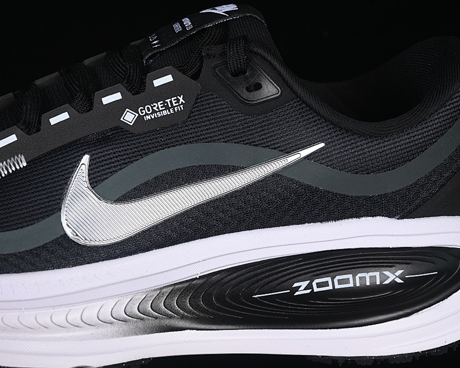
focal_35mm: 85
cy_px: 184
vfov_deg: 18.1
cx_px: 200
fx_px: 1157
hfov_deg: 22.5
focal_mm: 50
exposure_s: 1/60
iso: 160
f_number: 6.3
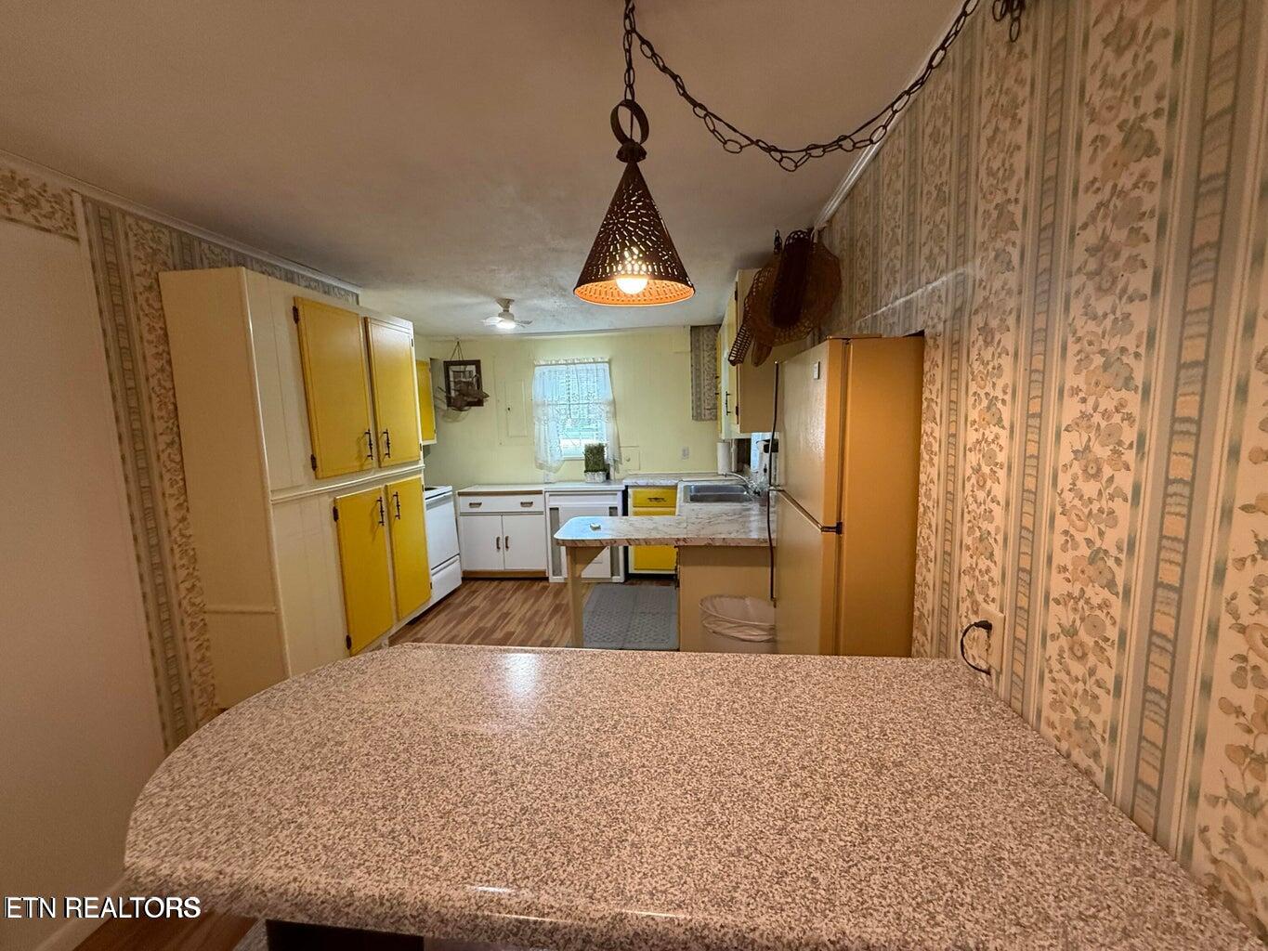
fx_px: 513
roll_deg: +1.5
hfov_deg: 102.1
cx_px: 634
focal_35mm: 14
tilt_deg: -6.7
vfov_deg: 85.7
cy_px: 476
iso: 500
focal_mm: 2.22
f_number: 2.2
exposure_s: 1/120
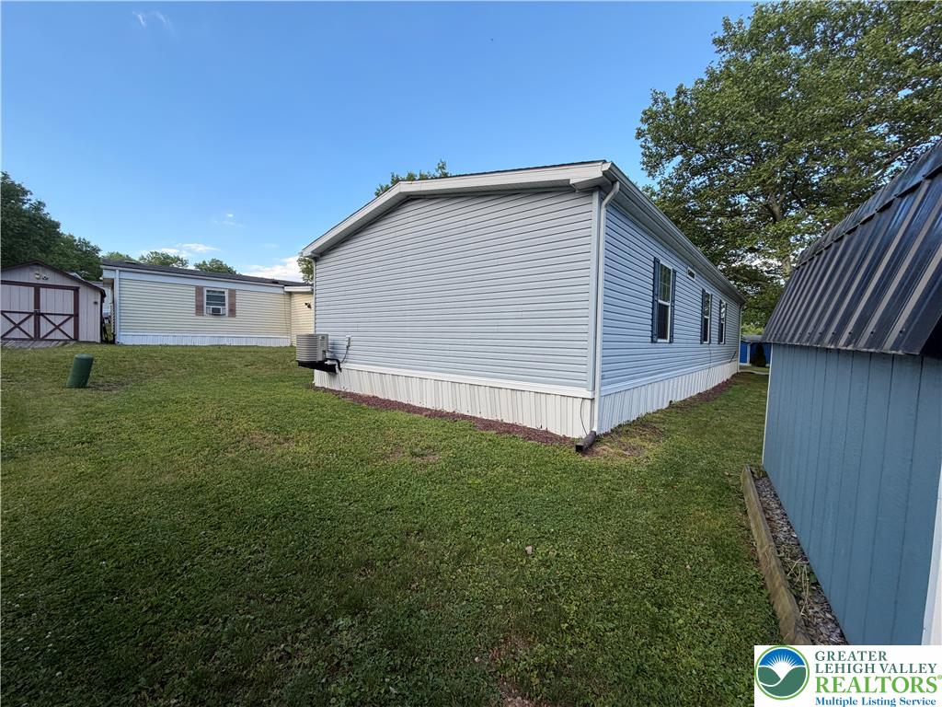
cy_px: 354
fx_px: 381
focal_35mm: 14
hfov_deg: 102.1
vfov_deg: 85.7
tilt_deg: -3.0
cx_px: 471
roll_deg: -2.7
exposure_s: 1/502
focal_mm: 2.22
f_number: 2.2
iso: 50
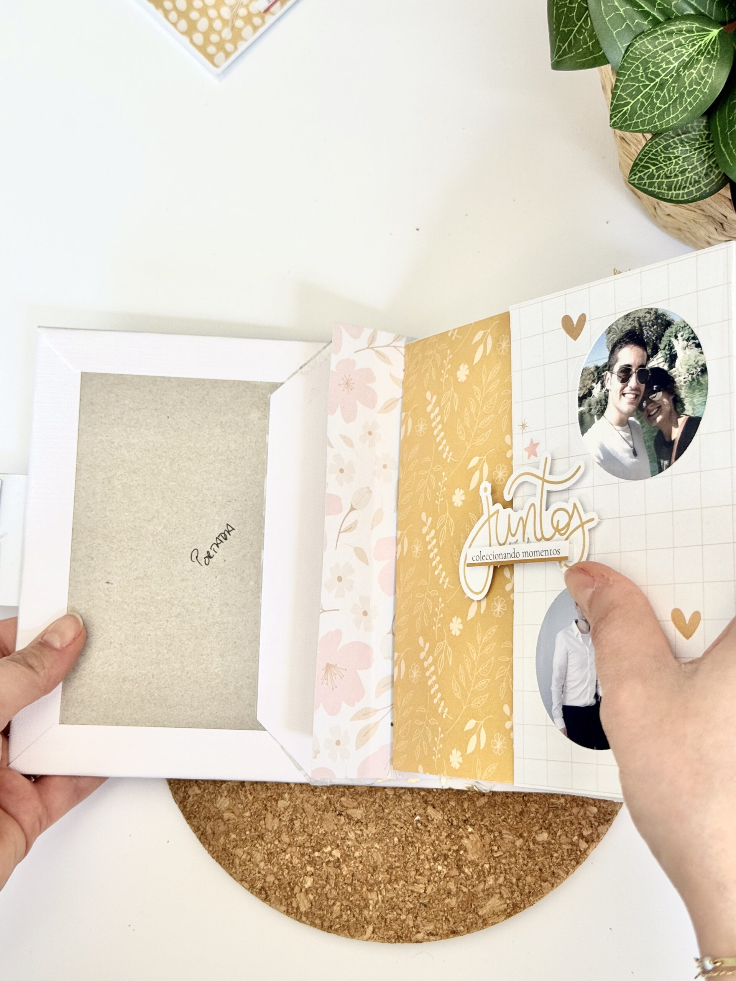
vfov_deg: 39.7
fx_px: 1361
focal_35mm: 48
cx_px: 368
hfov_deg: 30.3
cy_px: 490
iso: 125
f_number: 1.78
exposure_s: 1/100
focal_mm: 6.76
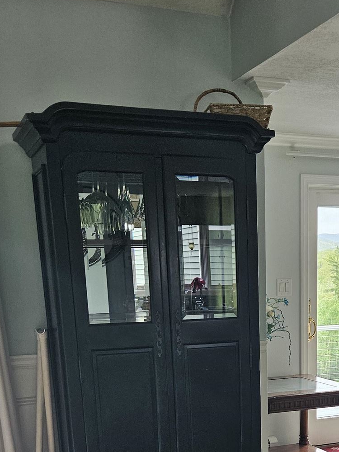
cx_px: 257
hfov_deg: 27.1
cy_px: 457
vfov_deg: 33.0
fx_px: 692
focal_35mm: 53
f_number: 1.8
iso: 250
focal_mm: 5.4
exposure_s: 1/120
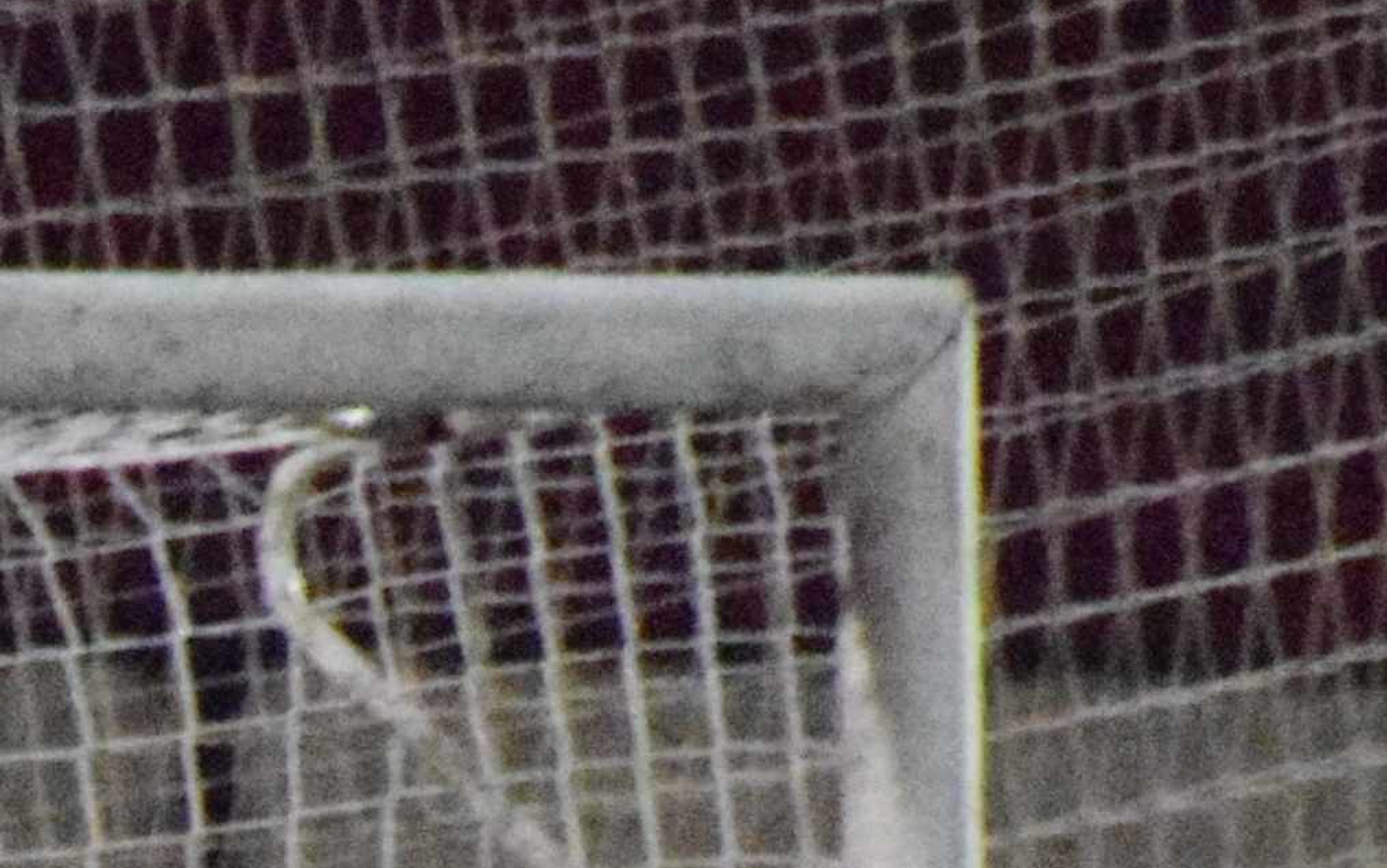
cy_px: 1435
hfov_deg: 1.2
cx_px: -1388
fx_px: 68324
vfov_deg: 0.7
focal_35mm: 1807
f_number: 5.6
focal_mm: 200
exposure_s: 1/200
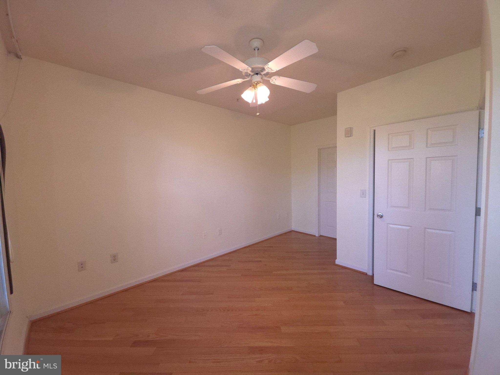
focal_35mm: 13
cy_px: 188
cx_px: 250
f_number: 1.9
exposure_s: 1/90
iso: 400
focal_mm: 2.2
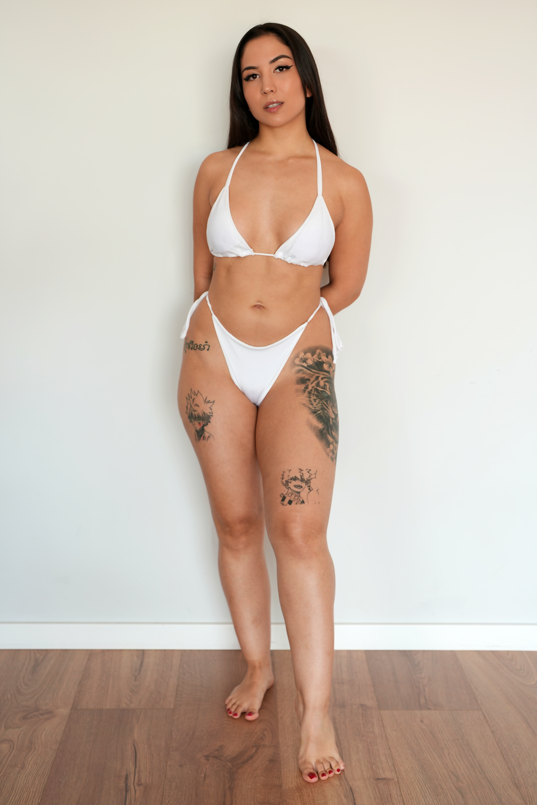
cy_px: 402
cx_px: 268
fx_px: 1119
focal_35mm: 50
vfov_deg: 39.6
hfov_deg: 27.0
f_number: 4
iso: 320
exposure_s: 1/50
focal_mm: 50
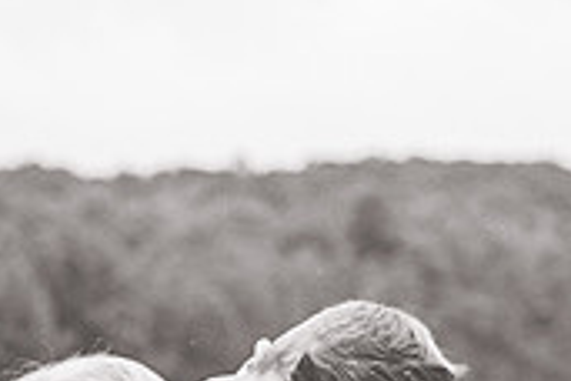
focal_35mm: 242
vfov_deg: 5.7
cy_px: 379
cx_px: 324
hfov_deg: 8.5
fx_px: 3838
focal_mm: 70
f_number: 4.5
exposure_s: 1/800
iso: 800
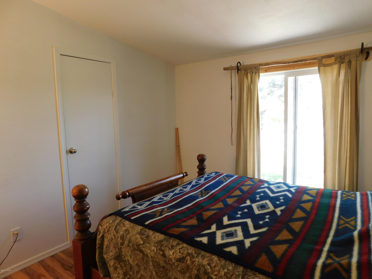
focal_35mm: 23
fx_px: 247
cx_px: 186
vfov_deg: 58.9
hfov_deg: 73.9
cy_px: 140
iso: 125
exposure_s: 1/40
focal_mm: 4
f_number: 3
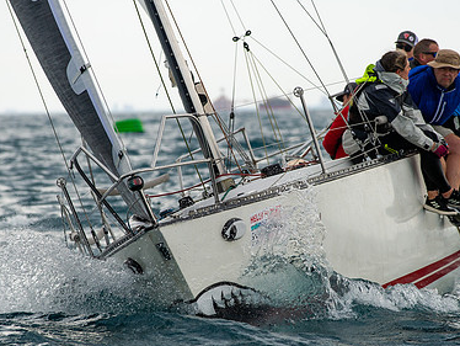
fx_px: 3963
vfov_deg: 5.0
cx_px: 244
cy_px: 225
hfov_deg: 6.6
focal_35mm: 298
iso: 500
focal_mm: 200
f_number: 5
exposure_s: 1/1000
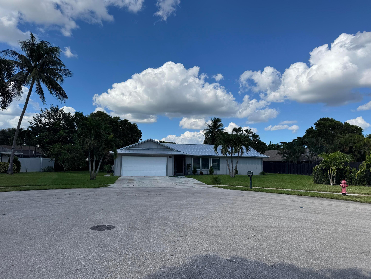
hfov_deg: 71.6
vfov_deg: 56.8
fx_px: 257
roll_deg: -1.8
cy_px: 140
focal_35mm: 24
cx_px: 186
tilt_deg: +5.9
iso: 80
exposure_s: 1/6410
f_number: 1.78
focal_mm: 6.76
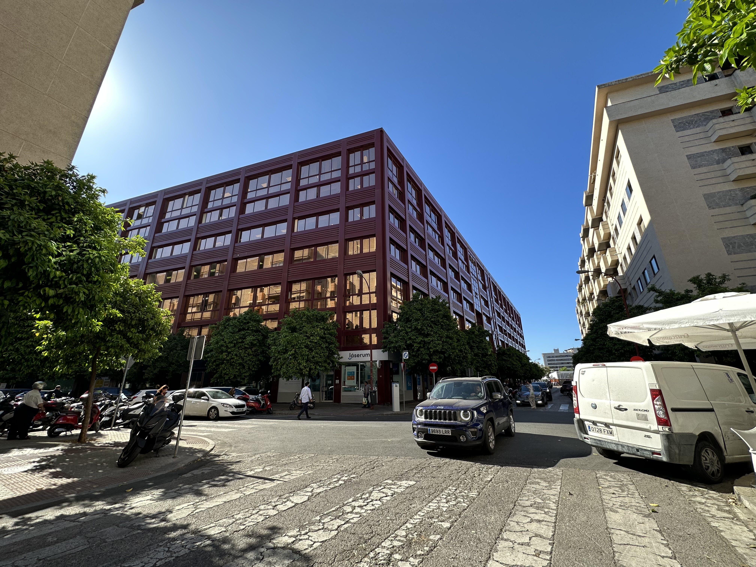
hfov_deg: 102.1
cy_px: 284
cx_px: 378
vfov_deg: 85.7
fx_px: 306
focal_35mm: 14
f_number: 2.2
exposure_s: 1/550
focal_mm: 2.22
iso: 40
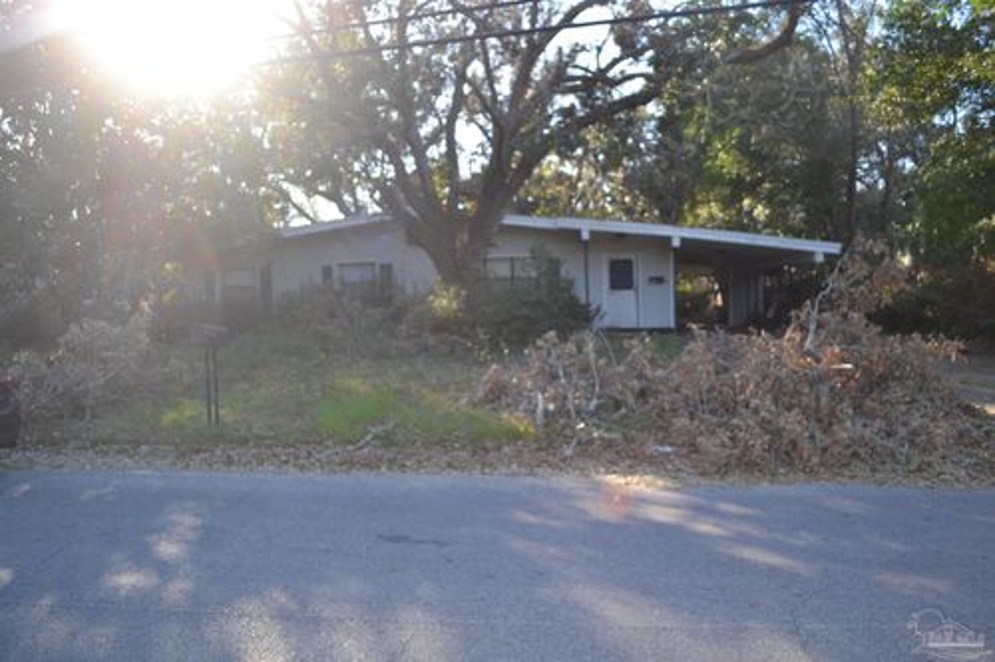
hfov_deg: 67.4
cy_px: 331
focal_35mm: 27
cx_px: 498
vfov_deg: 47.9
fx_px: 746
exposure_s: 1/160
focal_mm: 18
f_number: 4
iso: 100
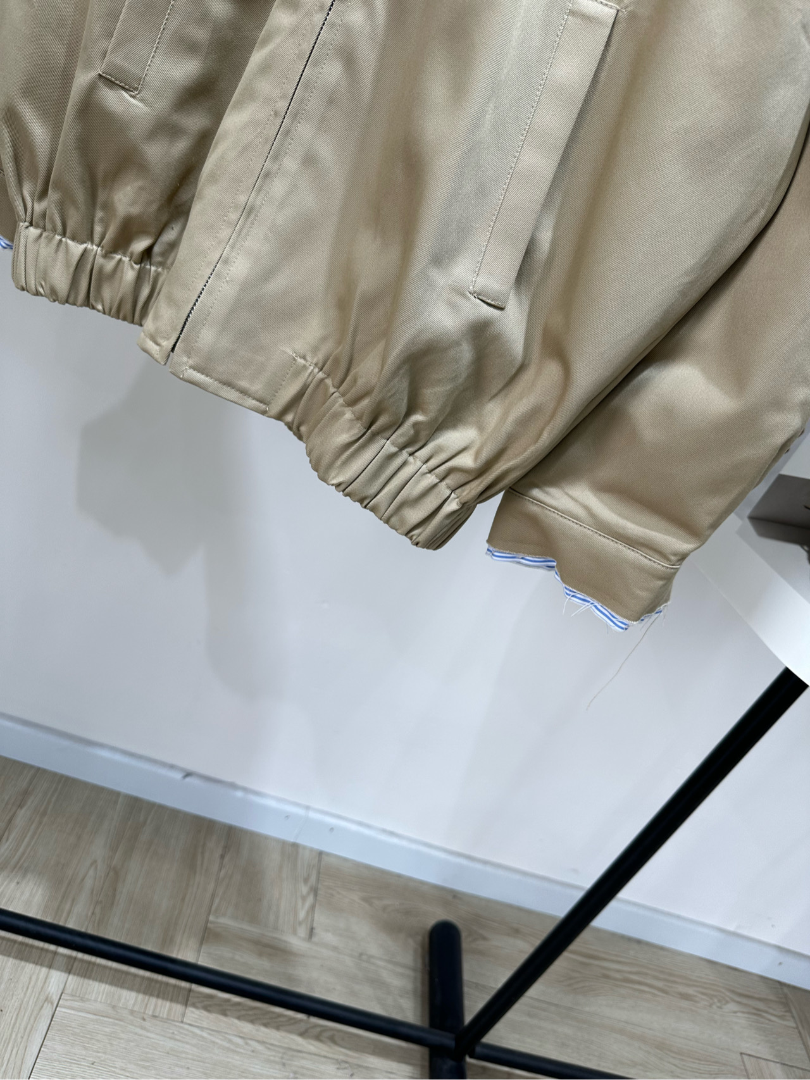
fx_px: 749
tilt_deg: -25.0
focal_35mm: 24
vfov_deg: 71.6
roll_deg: -27.7
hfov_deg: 56.8
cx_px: 405
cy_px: 540
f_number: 1.78
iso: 64
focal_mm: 6.86
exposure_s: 1/193
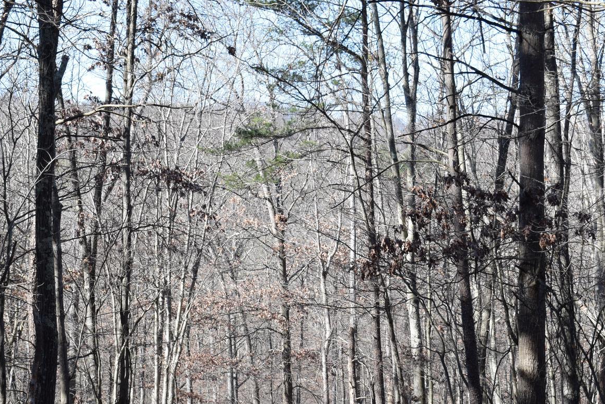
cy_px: 328
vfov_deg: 14.6
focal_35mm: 93
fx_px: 1561
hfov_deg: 21.9
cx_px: 229
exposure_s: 1/250
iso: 320
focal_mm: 35
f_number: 8
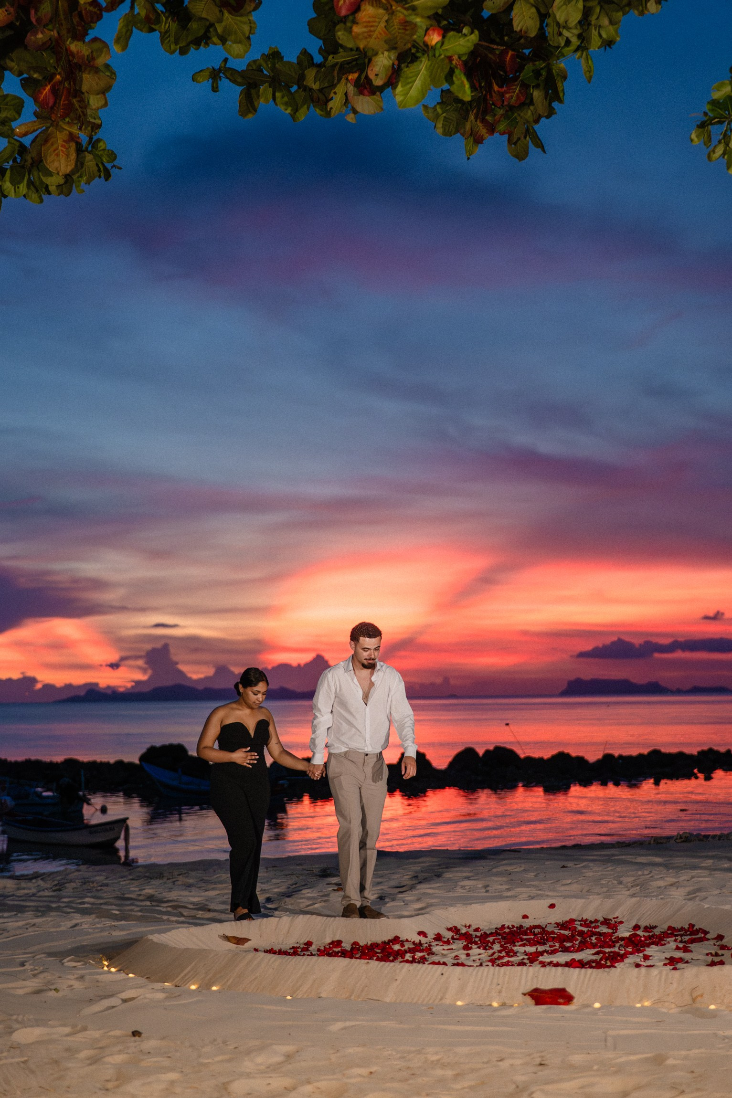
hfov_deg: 27.0
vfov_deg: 39.6
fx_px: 1525
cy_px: 549
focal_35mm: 50
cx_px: 366
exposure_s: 1/250
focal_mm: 50
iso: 6400
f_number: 2.2
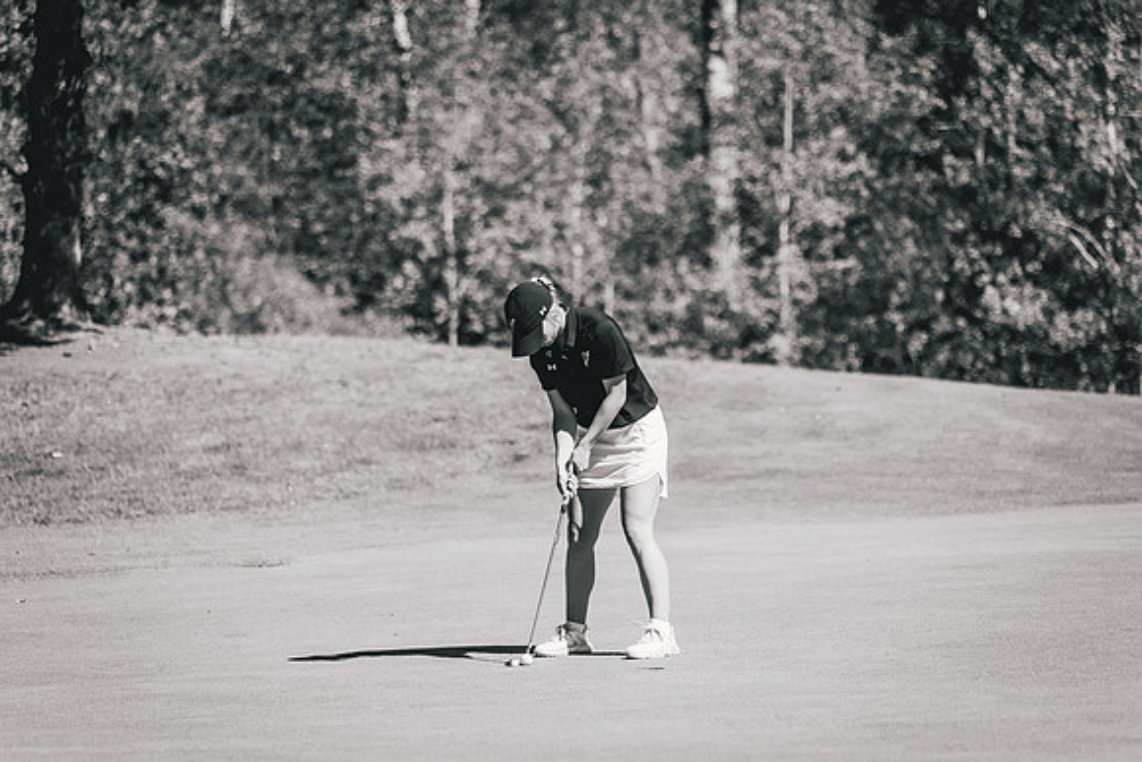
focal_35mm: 199
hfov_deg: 10.3
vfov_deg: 6.9
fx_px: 6314
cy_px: 489
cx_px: 586
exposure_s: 1/5000
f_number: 2.8
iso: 400
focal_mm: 150
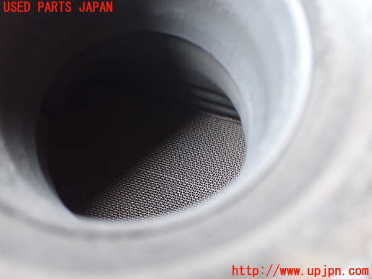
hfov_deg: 60.0
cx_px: 186
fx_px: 322
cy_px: 140
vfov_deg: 46.8
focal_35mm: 30
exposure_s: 1/50
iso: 800
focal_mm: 5.4
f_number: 2.3
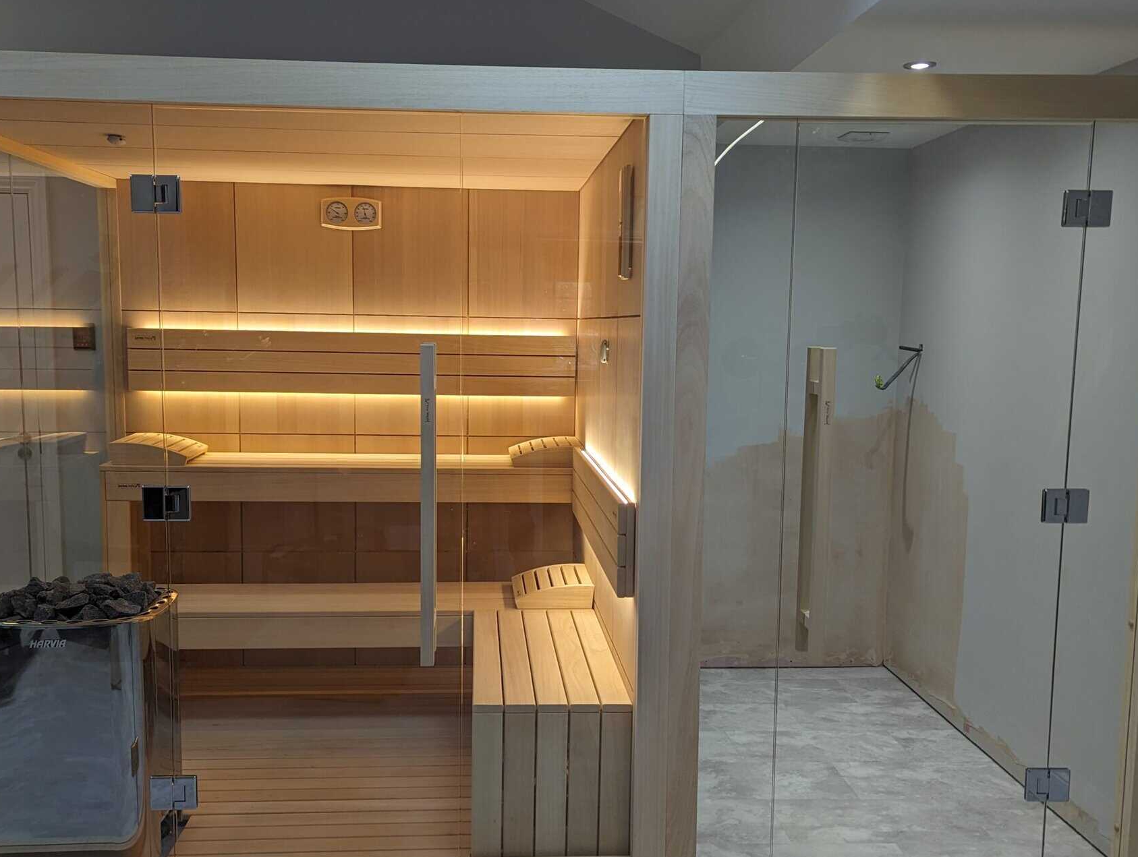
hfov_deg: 53.9
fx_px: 1120
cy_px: 471
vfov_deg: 41.9
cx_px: 538
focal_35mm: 34
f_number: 1.85
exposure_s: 1/50
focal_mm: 6.81
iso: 49
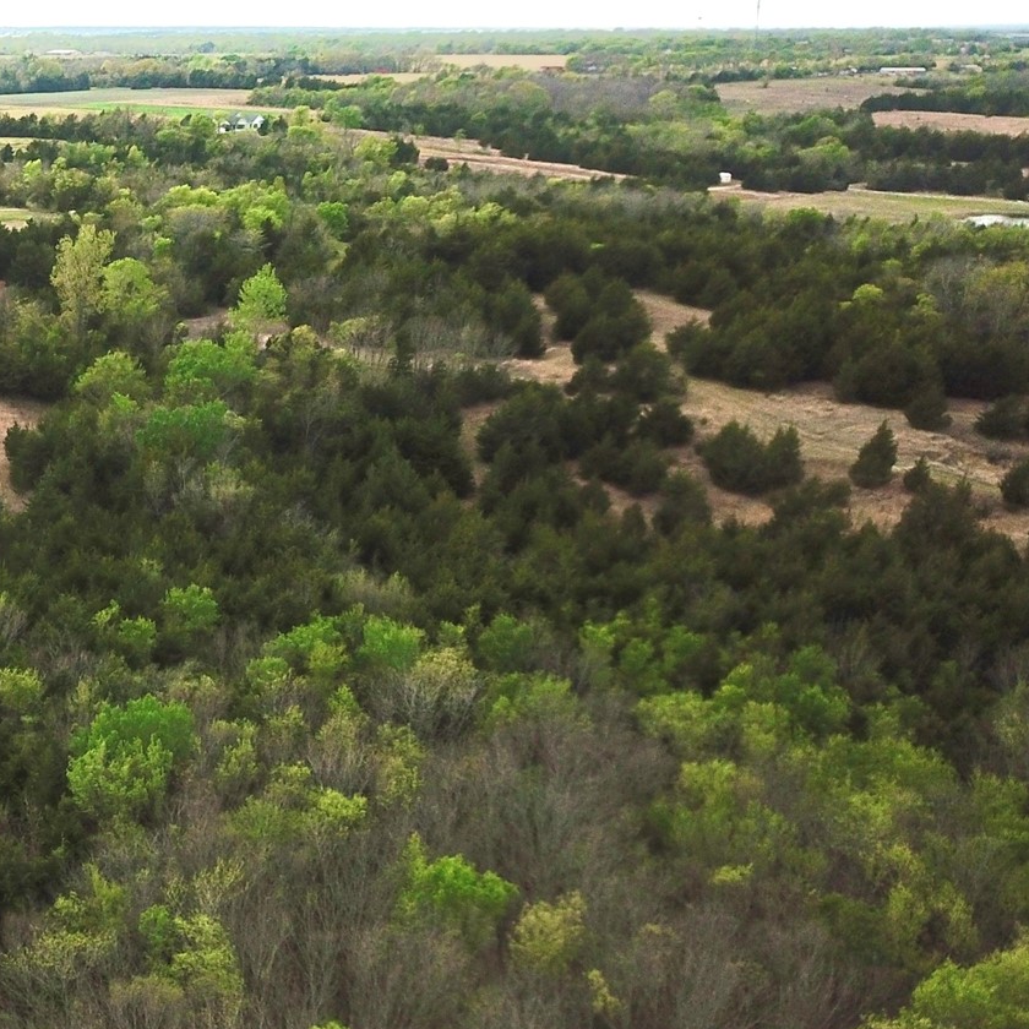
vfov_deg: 30.6
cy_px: 490
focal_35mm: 56
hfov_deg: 27.0
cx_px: -206
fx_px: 1883
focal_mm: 4.7
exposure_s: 1/229
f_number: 2.2
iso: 100
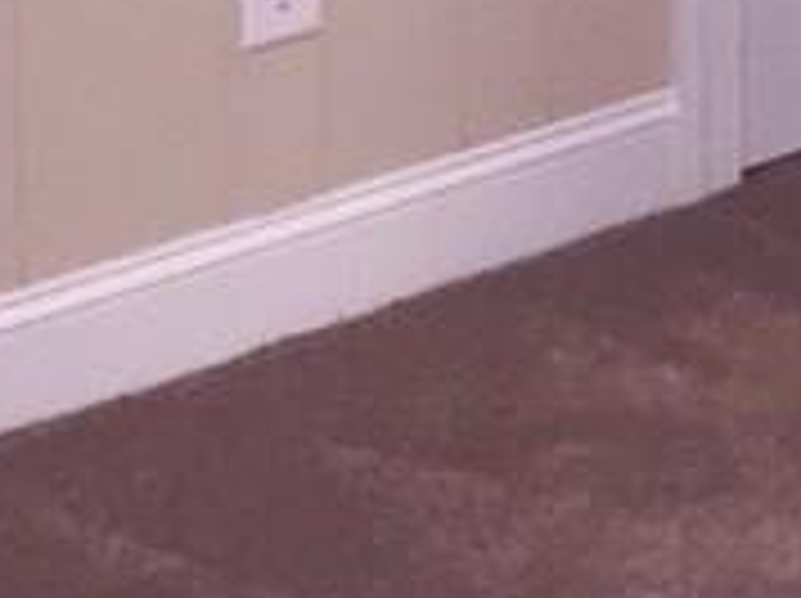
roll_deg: -1.6
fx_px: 3859
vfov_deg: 8.2
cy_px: -787
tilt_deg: -5.5
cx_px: 1742
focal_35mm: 167
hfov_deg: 10.6
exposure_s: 1/30
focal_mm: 4.15
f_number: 2.2
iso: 100
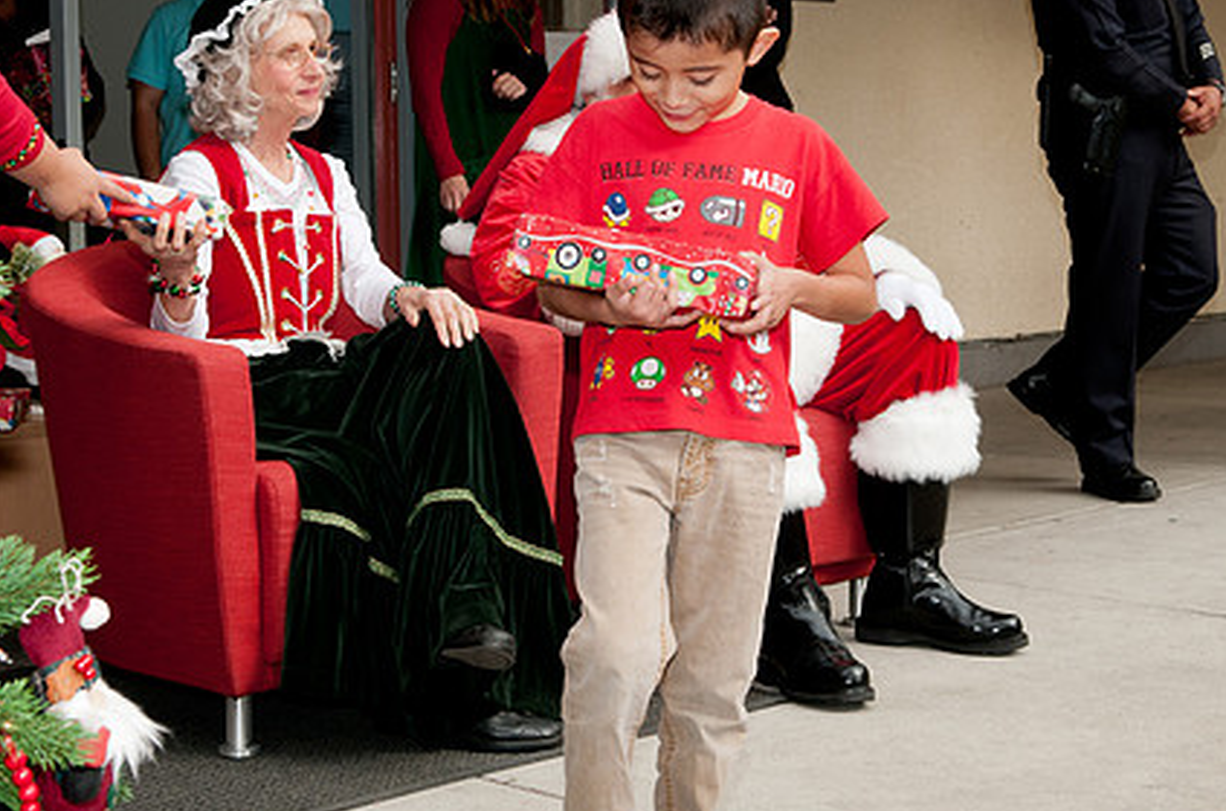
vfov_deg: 19.3
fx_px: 2379
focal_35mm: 70
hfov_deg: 28.9
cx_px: 548
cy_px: 300
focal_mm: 34
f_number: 8
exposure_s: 1/250
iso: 320
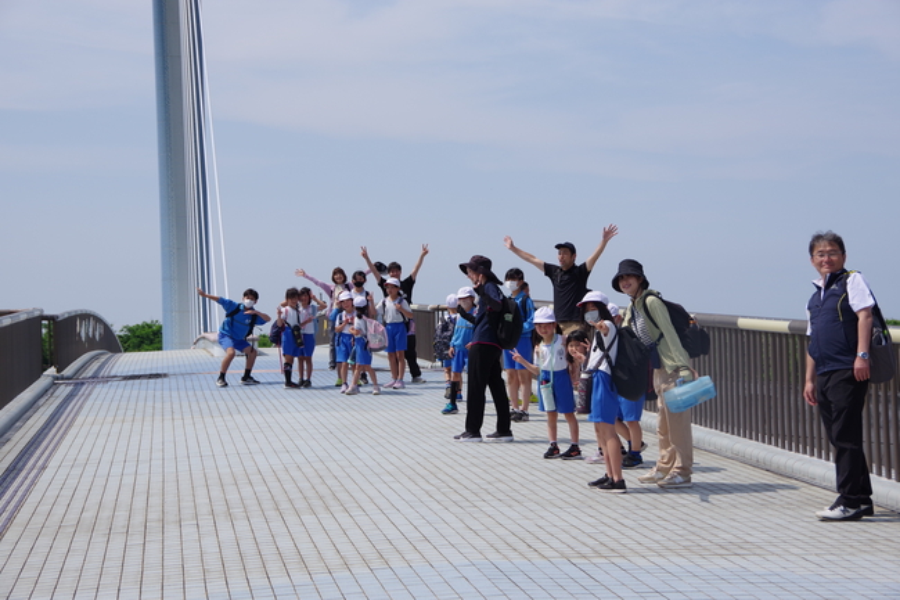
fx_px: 1799
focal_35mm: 72
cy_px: 300
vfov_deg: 18.9
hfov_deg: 28.1
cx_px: 450
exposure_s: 1/1000
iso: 200
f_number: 7.1
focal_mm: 48
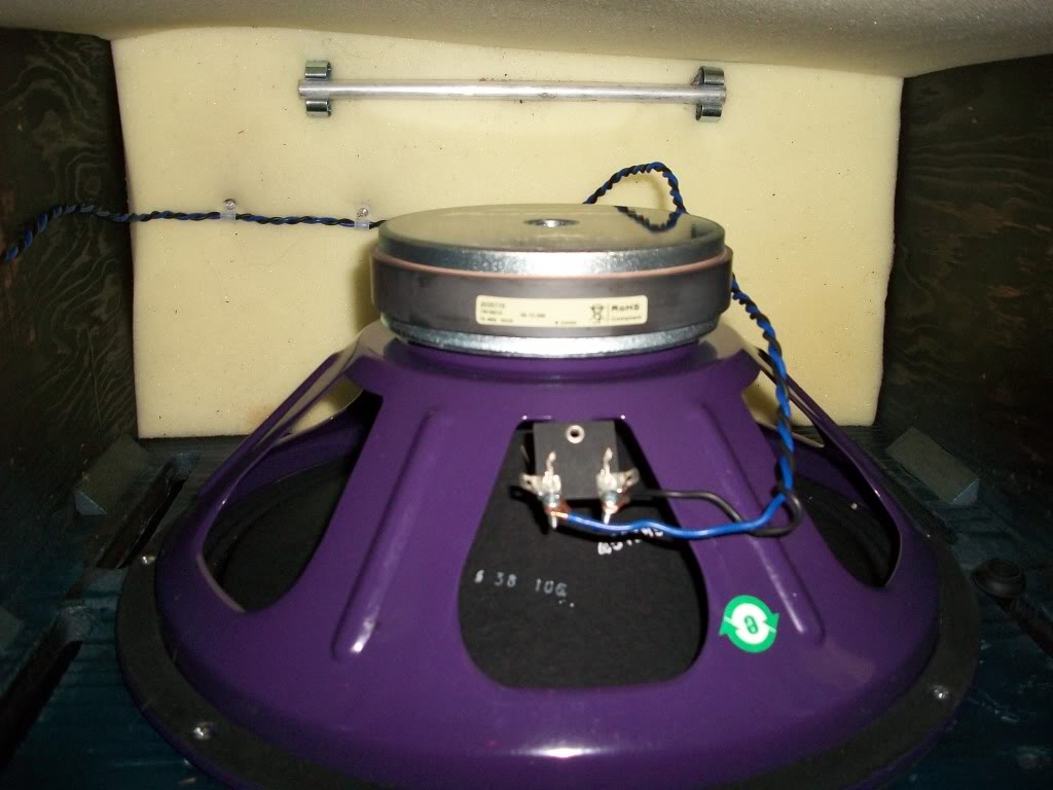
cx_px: 526
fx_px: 973
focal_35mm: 32
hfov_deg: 56.8
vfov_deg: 44.2
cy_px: 395
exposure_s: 1/500
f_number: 2.9
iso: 200
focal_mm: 5.7
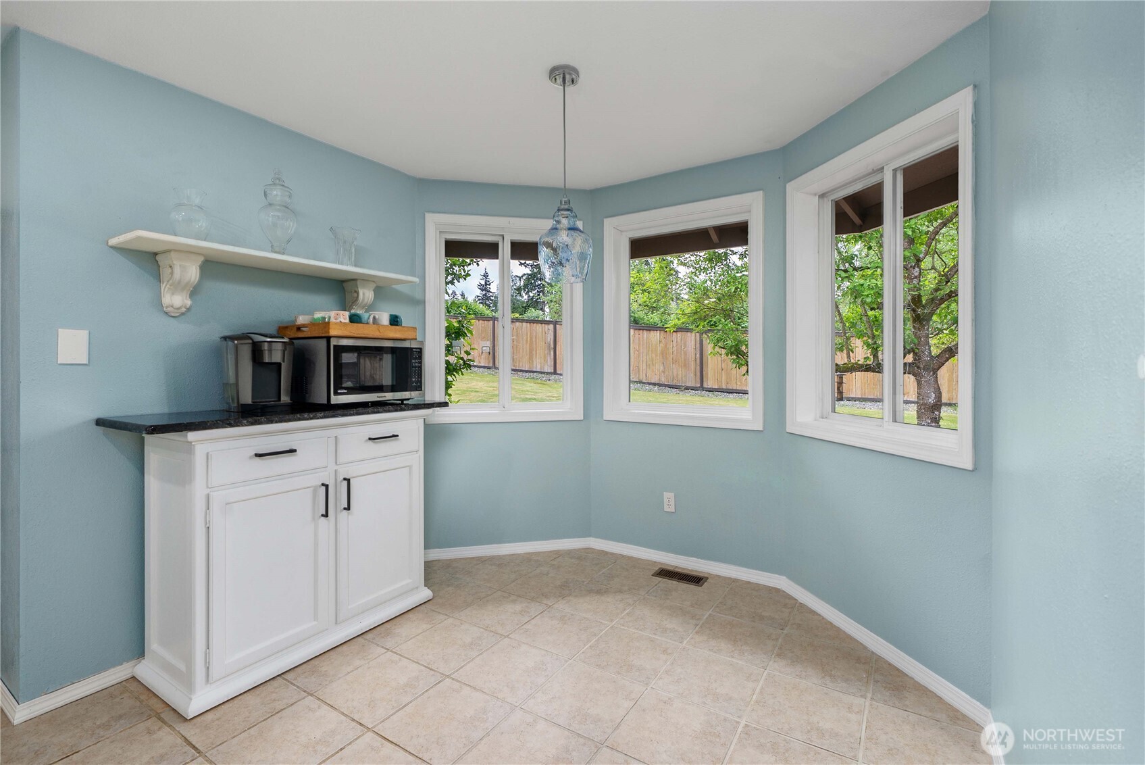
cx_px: 572
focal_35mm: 15
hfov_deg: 100.4
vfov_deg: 77.4
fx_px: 477
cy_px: 382
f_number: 7.1
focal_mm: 15
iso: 1000
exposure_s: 1/25
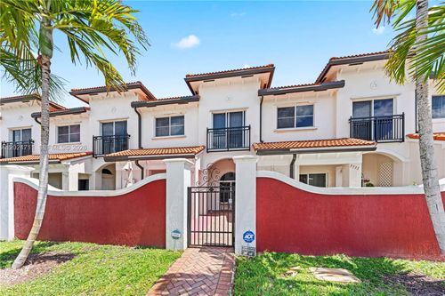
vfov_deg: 90.0
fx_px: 148
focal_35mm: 12
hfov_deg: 112.6
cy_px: 148
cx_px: 222
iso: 100
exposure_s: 1/60
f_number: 7.1
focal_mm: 12
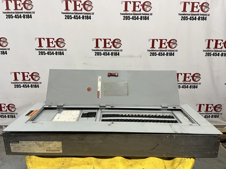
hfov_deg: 67.3
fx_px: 170
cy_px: 84
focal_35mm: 26
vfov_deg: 53.1
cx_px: 113
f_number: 1.6
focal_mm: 5.1
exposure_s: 1/60
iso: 160
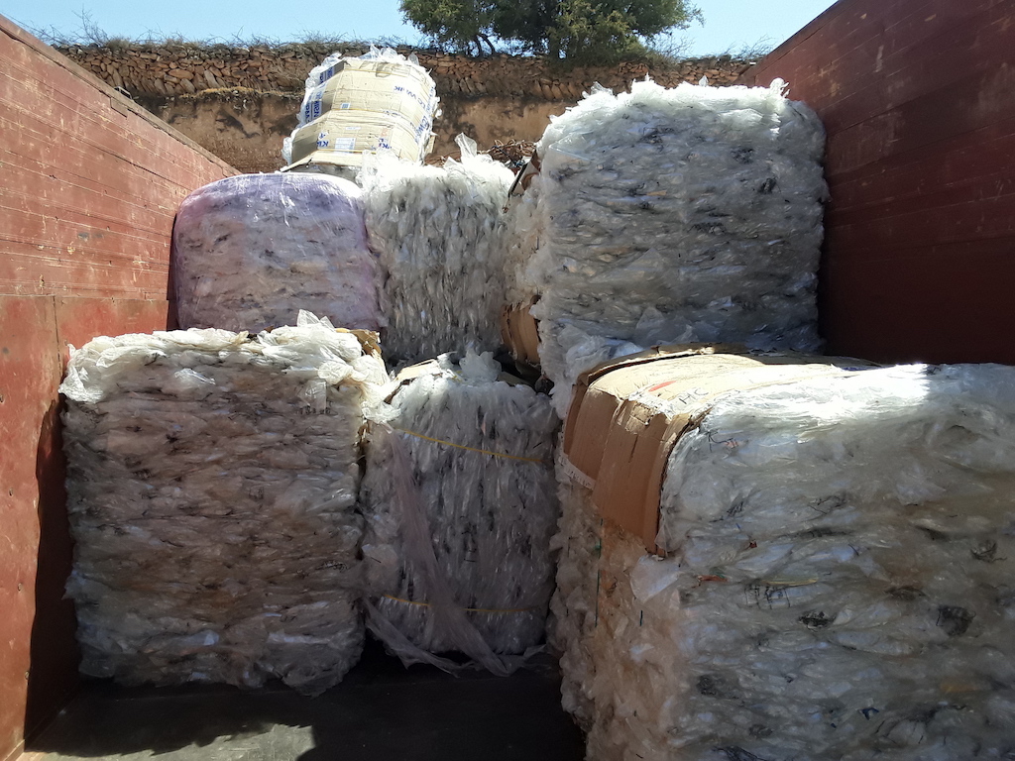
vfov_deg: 46.8
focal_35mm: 30
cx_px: 508
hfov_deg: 60.0
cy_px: 380
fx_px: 880
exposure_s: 1/1111
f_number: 1.9
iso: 40
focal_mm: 2.2
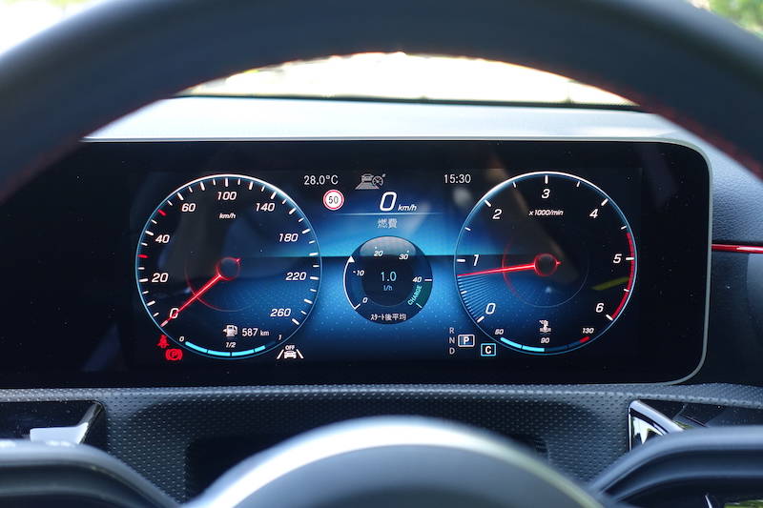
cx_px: 382
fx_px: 1123
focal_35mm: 53
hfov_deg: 37.5
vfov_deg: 25.5
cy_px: 254
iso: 320
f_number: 2.8
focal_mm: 19.48
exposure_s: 1/60
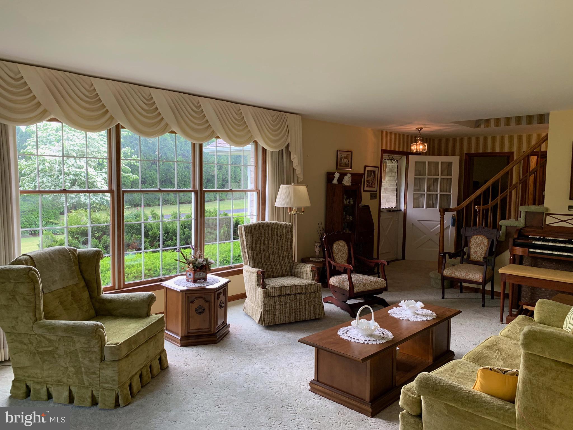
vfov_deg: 53.1
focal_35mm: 26
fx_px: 430
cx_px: 286
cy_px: 215
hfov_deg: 67.3
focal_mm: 4.25
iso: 100
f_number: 1.8
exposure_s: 1/120
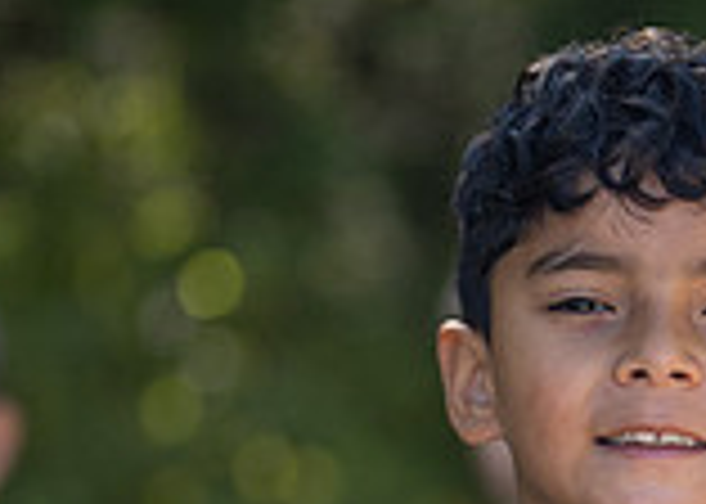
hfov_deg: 8.9
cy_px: 599
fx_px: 4530
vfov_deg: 6.3
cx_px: 694
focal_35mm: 226
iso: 100
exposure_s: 1/1600
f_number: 1.2
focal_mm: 50
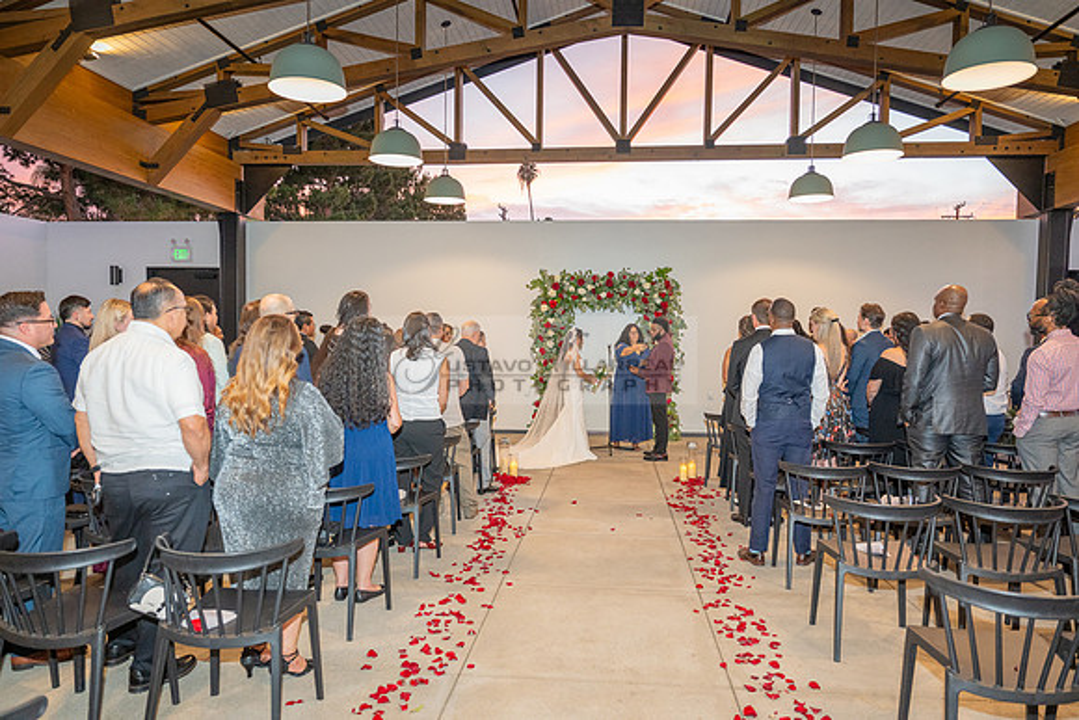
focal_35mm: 24
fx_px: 719
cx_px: 540
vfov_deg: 53.2
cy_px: 360
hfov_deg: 73.7
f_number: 3.2
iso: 1250
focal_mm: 24
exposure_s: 1/200
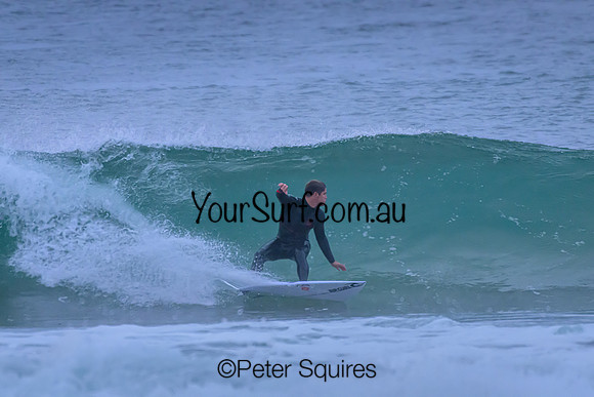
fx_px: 14853
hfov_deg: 2.3
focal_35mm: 900
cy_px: 198
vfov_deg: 1.5
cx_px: 297
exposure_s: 1/500
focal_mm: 900
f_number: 11
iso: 18000
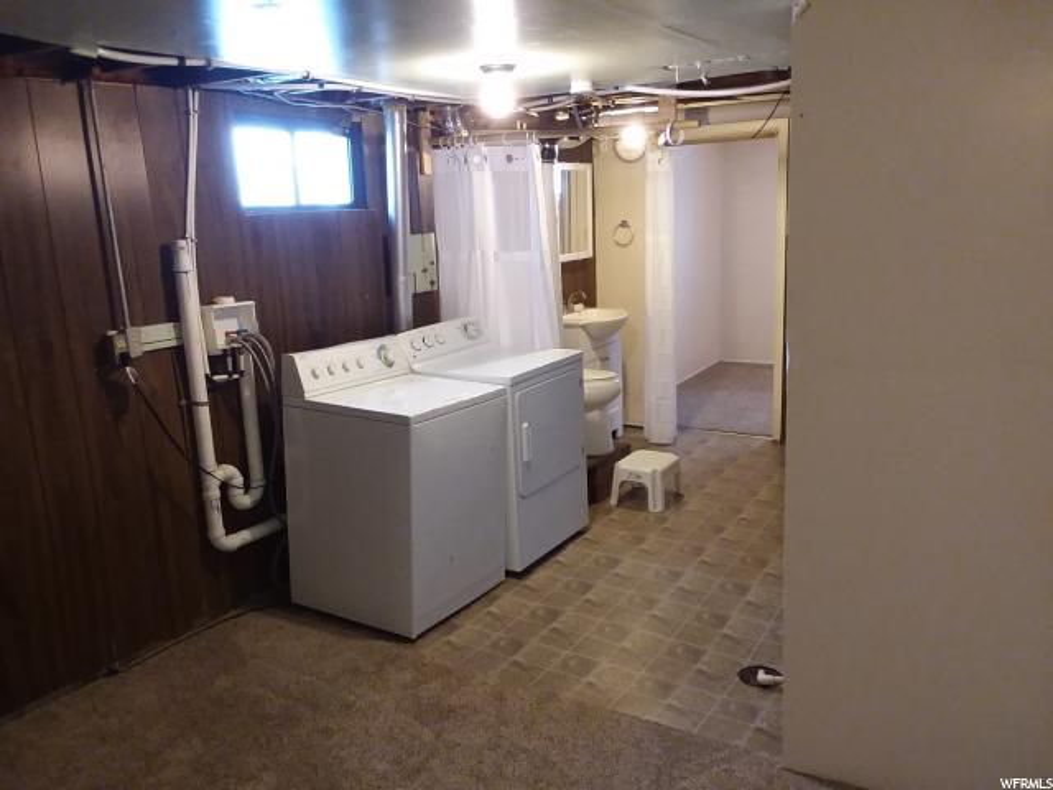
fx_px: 882
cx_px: 526
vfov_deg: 48.2
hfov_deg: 61.7
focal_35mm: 29
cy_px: 395
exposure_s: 1/24
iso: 160
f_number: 1.9
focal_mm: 2.47
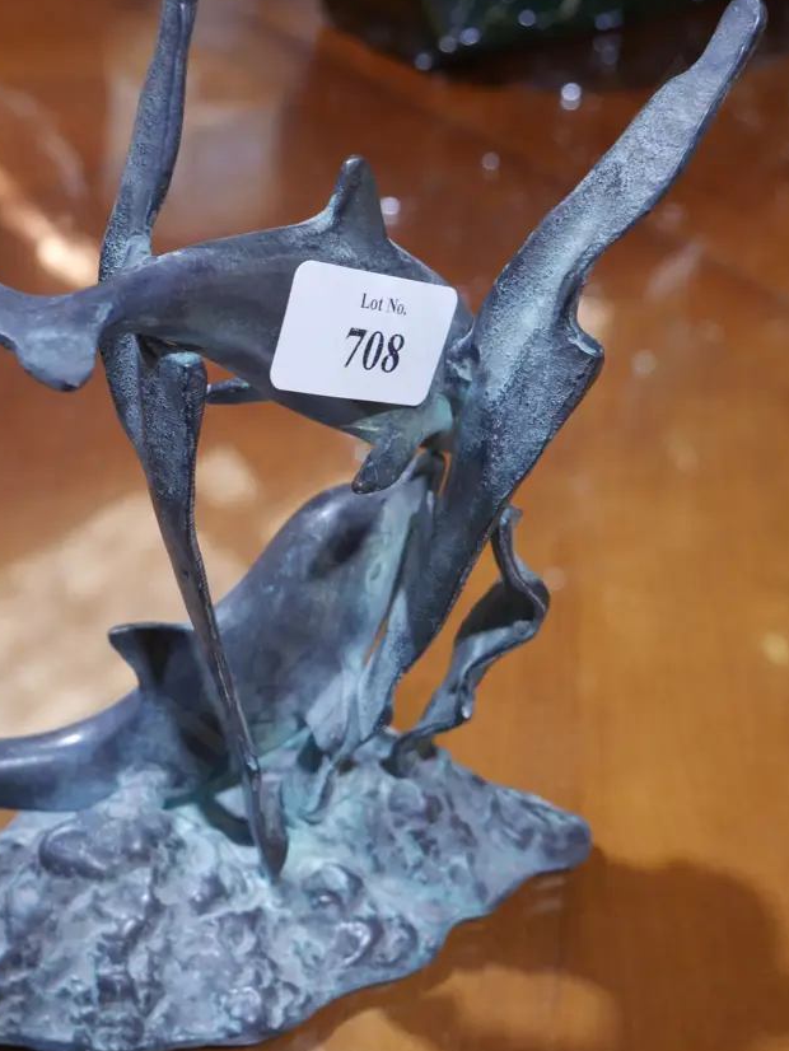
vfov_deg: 31.2
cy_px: 592
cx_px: 310
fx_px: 1883
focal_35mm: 62
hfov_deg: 23.6
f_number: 5.3
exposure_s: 1/60
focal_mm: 25
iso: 800
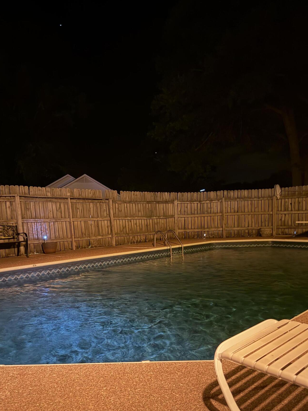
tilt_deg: -4.4
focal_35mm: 28
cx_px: 140
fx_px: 332
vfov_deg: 63.1
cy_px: 235
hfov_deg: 49.7
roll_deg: +2.3
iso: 1000
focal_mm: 6.76
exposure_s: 1/9
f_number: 1.78
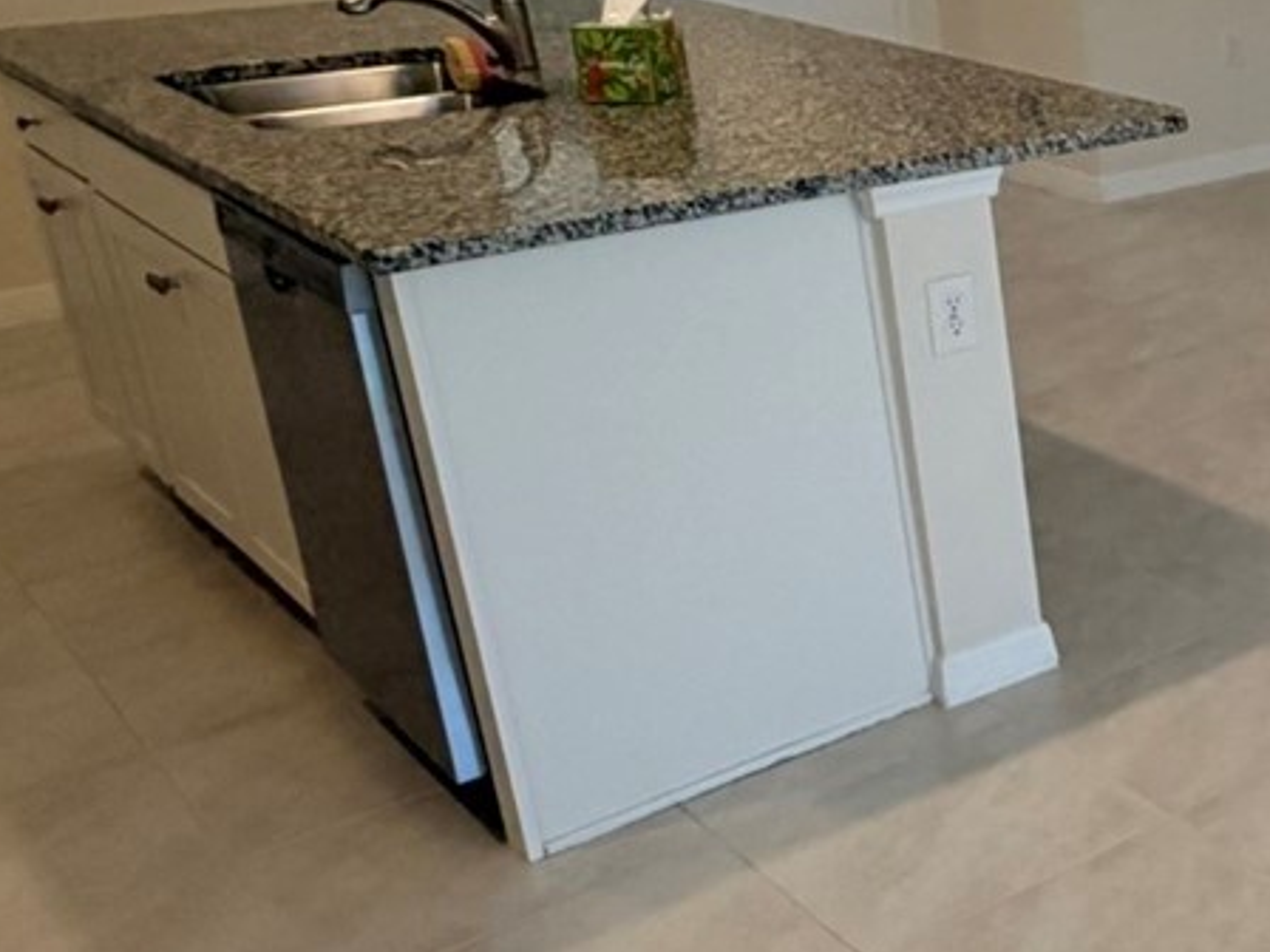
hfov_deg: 28.2
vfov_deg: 28.9
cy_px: 329
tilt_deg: -18.8
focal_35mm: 50
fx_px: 1834
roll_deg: -1.1
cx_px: 1814
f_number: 2.2
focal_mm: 2.22
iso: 160
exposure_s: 1/120
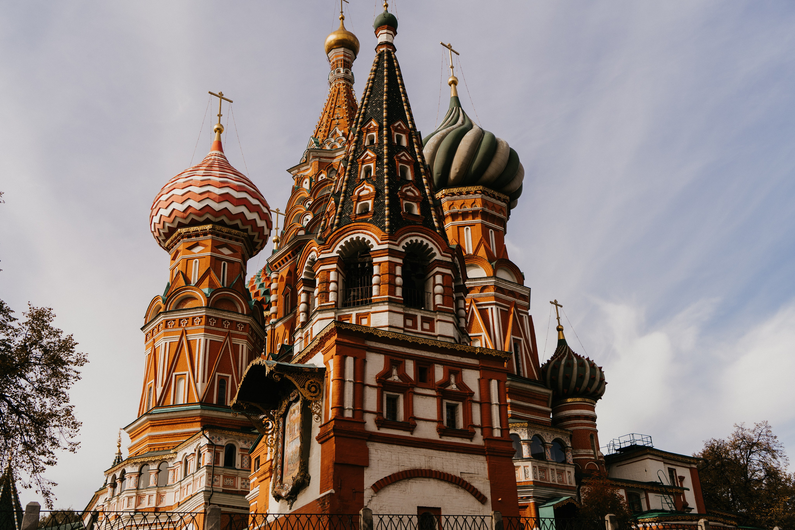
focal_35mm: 35
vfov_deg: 37.9
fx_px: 773
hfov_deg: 54.4
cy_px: 265
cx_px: 398
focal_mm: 35
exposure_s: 1/500
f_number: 4
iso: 100
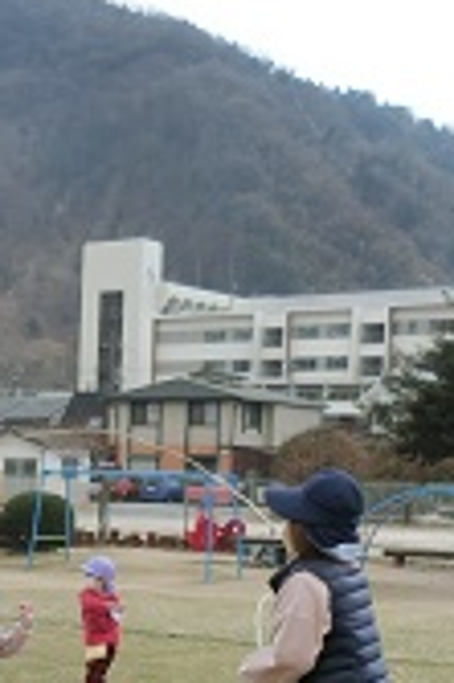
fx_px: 1478
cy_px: 632
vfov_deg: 25.1
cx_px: -65
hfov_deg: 16.8
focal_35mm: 78
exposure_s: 1/1000
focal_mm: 4.5
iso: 125
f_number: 3.5
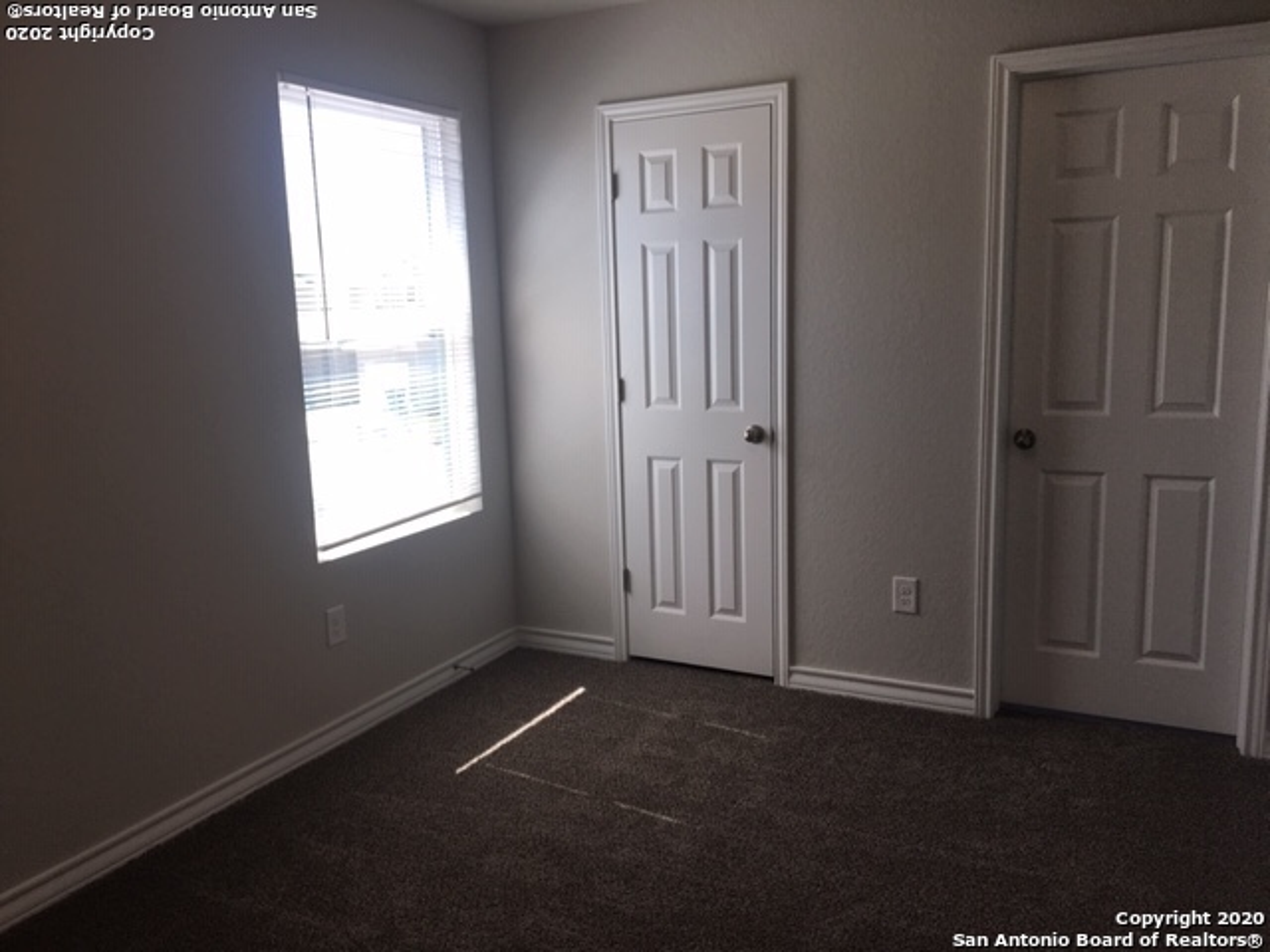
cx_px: 635
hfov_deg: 61.7
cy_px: 476
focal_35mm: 29
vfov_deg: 48.2
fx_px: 1064
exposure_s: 1/120
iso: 25
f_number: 2.2
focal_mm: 4.15
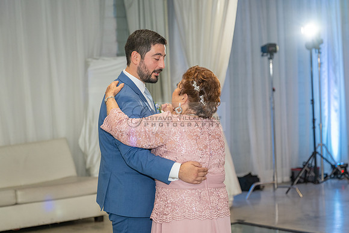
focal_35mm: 90
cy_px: 141
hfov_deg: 22.7
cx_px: 169
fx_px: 871
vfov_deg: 15.2
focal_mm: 70
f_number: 2.8
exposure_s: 1/160
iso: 1000
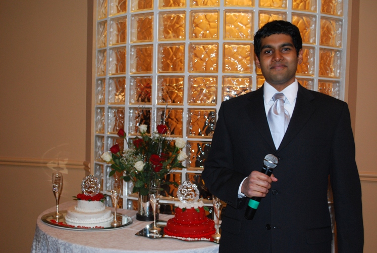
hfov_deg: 49.5
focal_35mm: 39
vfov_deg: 34.3
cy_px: 126
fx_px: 409
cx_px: 188
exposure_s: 1/60
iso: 800
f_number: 5
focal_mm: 26
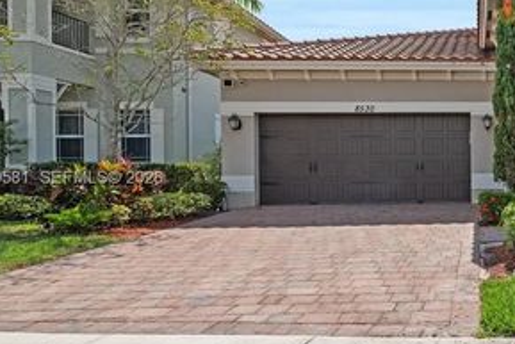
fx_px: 444
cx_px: 511
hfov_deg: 49.5
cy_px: 179
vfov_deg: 42.4
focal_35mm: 31
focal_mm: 14
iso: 100
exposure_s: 1/250
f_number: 9
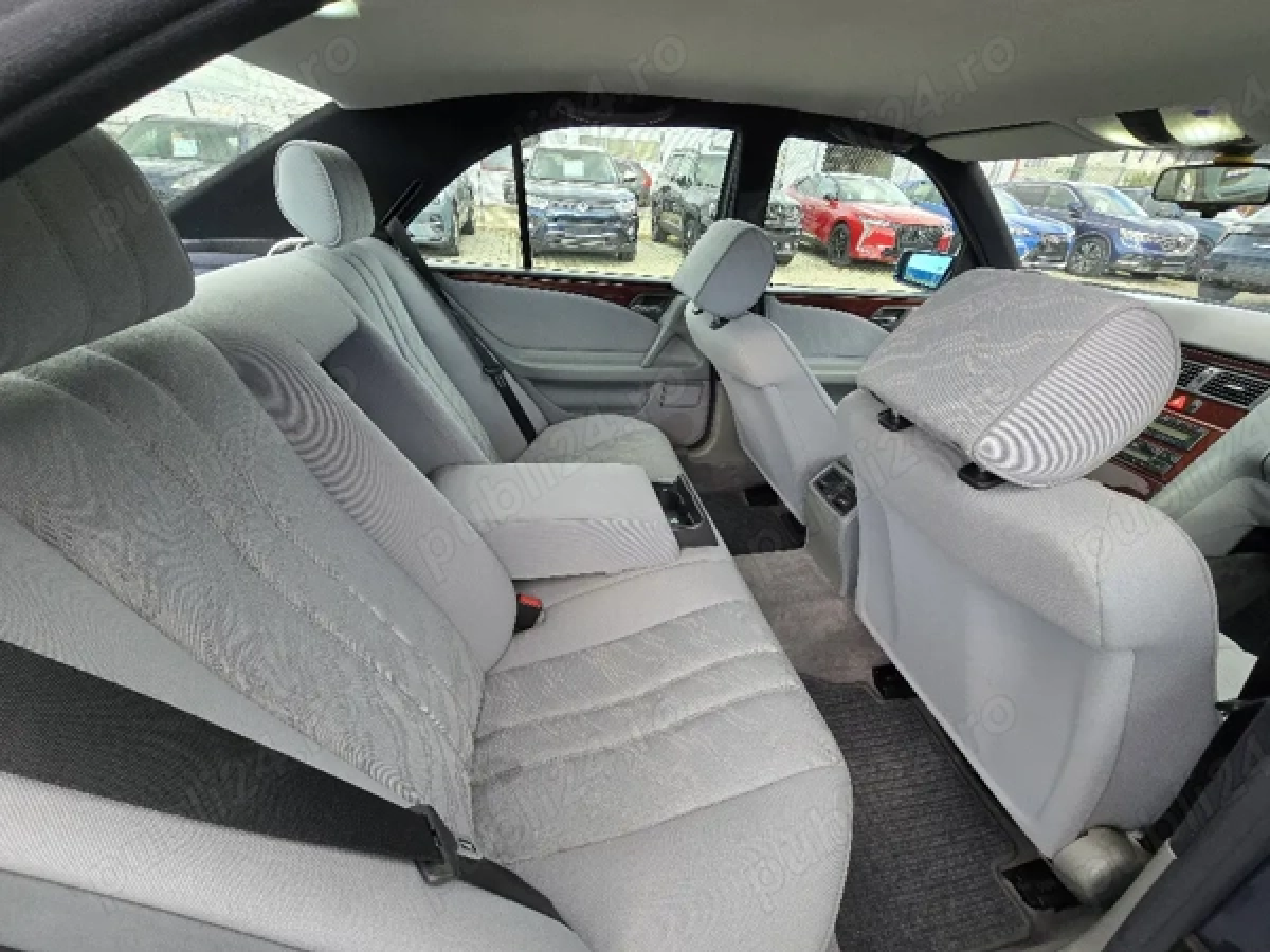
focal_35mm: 13
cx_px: 635
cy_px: 476
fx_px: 477
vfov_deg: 89.9
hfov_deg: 106.2
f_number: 2.2
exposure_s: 1/152
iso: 50
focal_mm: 2.2
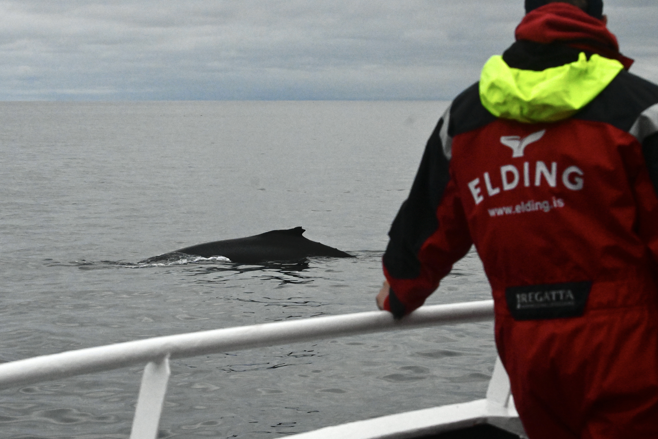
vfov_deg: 13.0
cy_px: 220
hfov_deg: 19.5
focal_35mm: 105
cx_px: 329
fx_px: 1919
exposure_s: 1/1250
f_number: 9
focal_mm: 70
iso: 5000
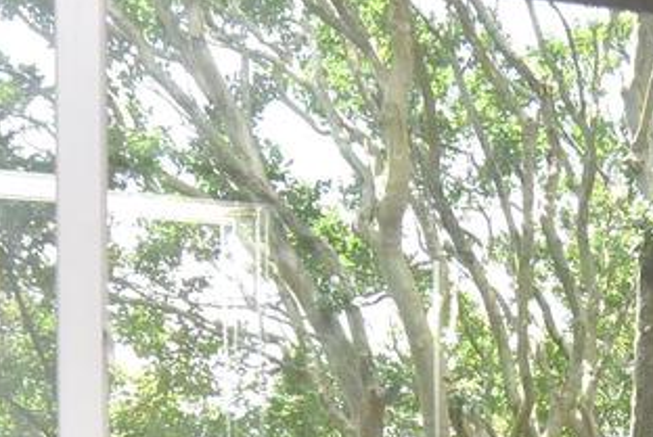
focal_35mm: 83
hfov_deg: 23.9
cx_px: 563
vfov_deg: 15.2
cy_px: 663
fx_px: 1508
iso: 800
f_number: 10
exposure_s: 1/200
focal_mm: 12
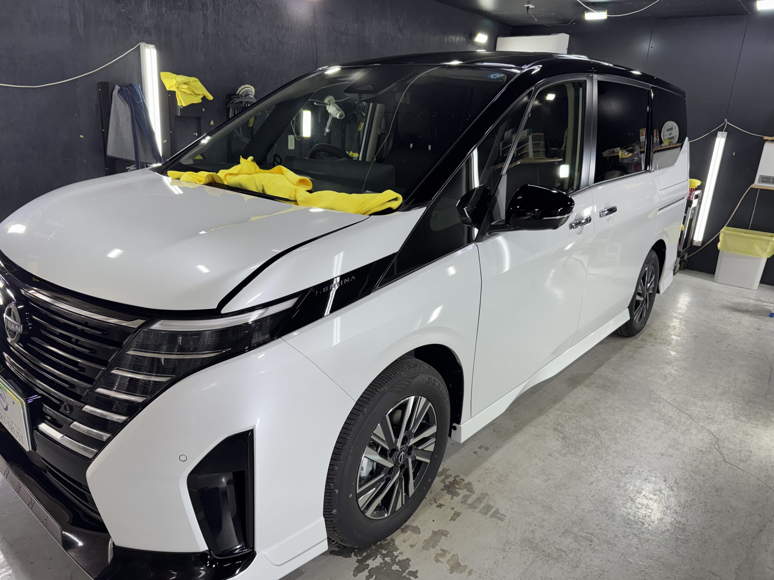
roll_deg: -3.9
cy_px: 290
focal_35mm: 24
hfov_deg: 71.6
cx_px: 387
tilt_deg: -15.9
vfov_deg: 56.8
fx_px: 537
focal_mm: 6.76
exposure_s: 1/139
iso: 50
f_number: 1.78
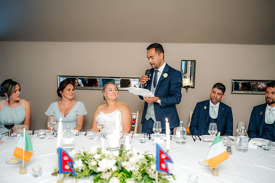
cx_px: 138
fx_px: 267
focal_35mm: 35
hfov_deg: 54.4
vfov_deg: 37.9
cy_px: 92
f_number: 1.6
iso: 800
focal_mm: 35
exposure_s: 1/200
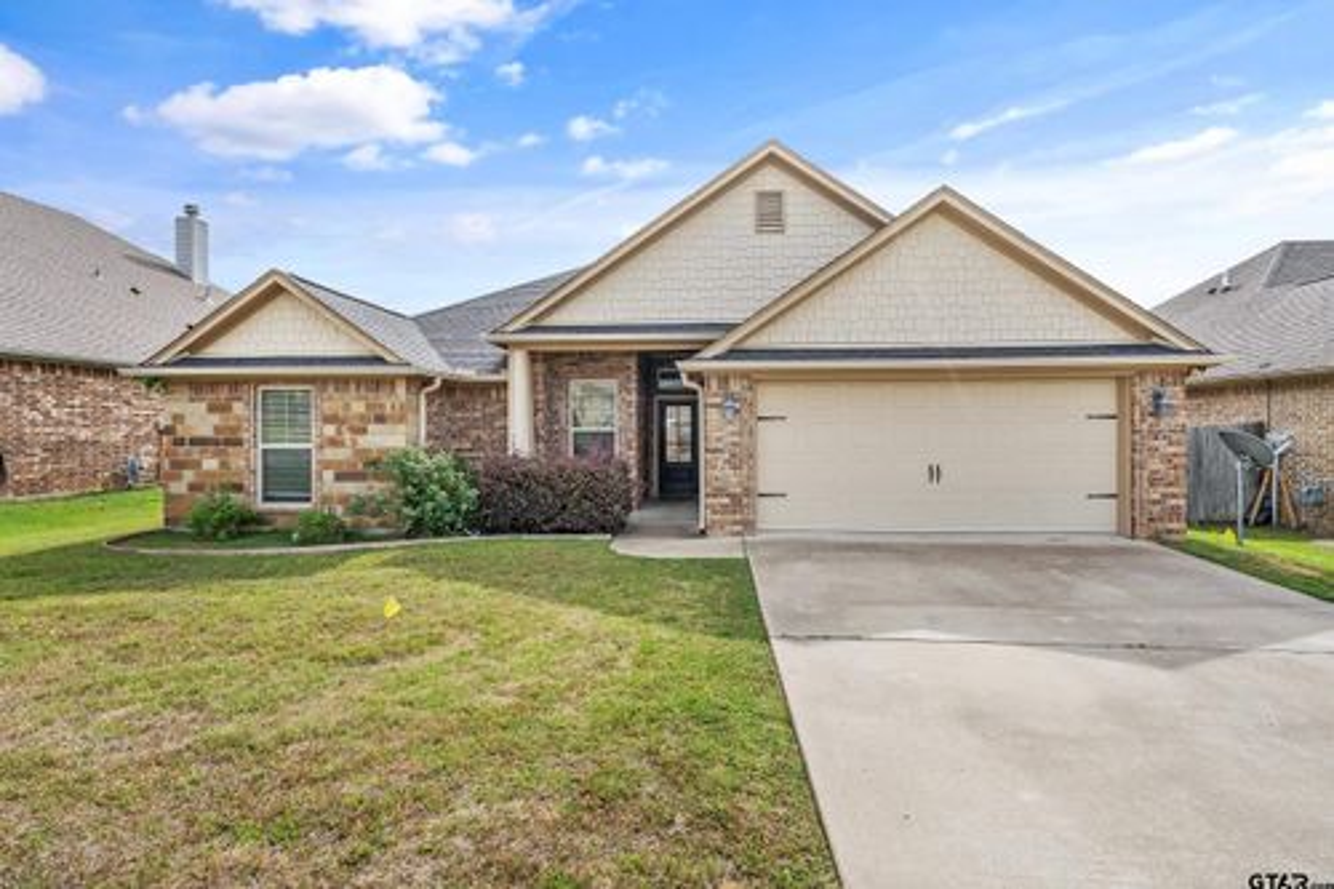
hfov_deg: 90.0
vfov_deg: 67.3
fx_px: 667
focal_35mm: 18
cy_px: 444
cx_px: 667
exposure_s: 1/1250
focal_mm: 18
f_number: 8
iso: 800
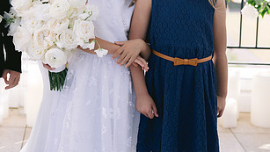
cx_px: 79
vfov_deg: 12.1
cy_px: -15
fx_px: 709
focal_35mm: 99
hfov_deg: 21.4
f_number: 2.8
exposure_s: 1/640
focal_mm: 50
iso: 200
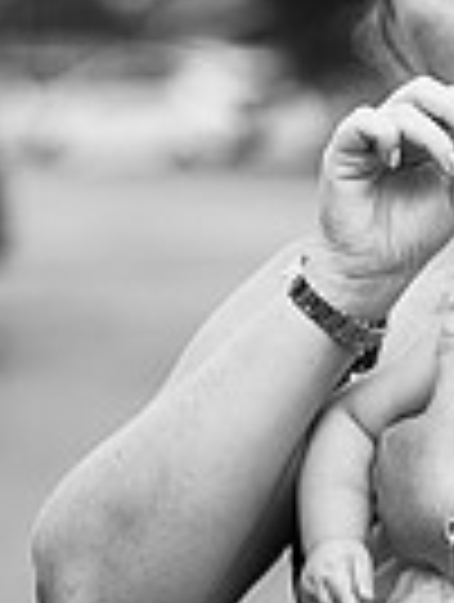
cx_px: 635
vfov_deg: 4.0
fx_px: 8629
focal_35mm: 495
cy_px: 462
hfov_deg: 3.0
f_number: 2.8
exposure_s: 1/800
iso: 100
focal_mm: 85
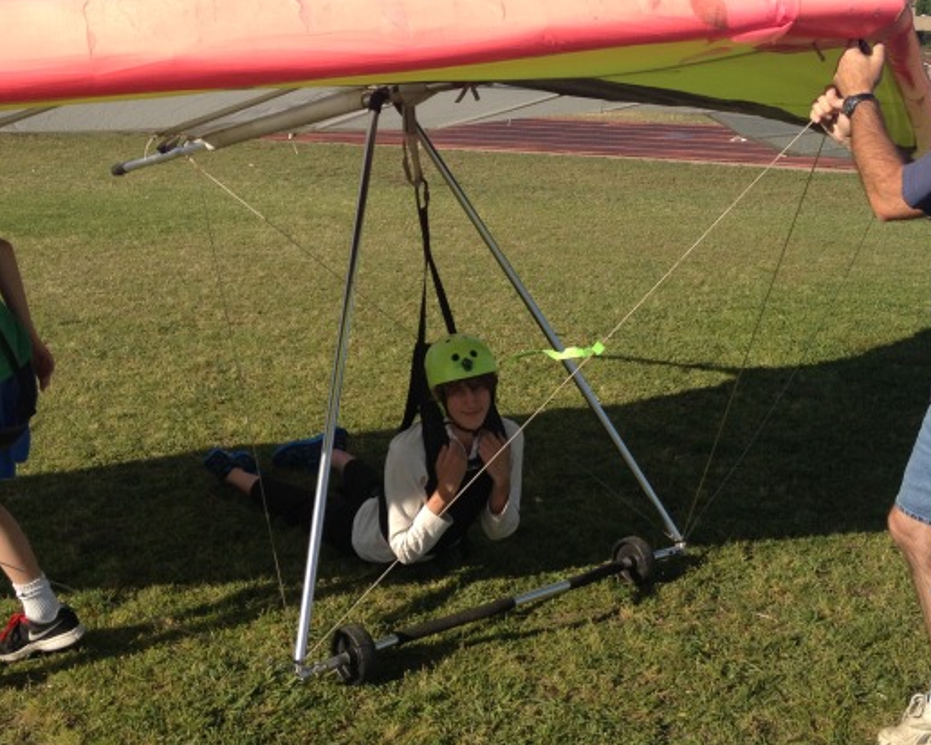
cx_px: 520
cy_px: 265
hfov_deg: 35.3
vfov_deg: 28.5
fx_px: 1461
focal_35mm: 53
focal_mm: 4.28
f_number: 2.4
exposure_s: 1/1453
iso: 50
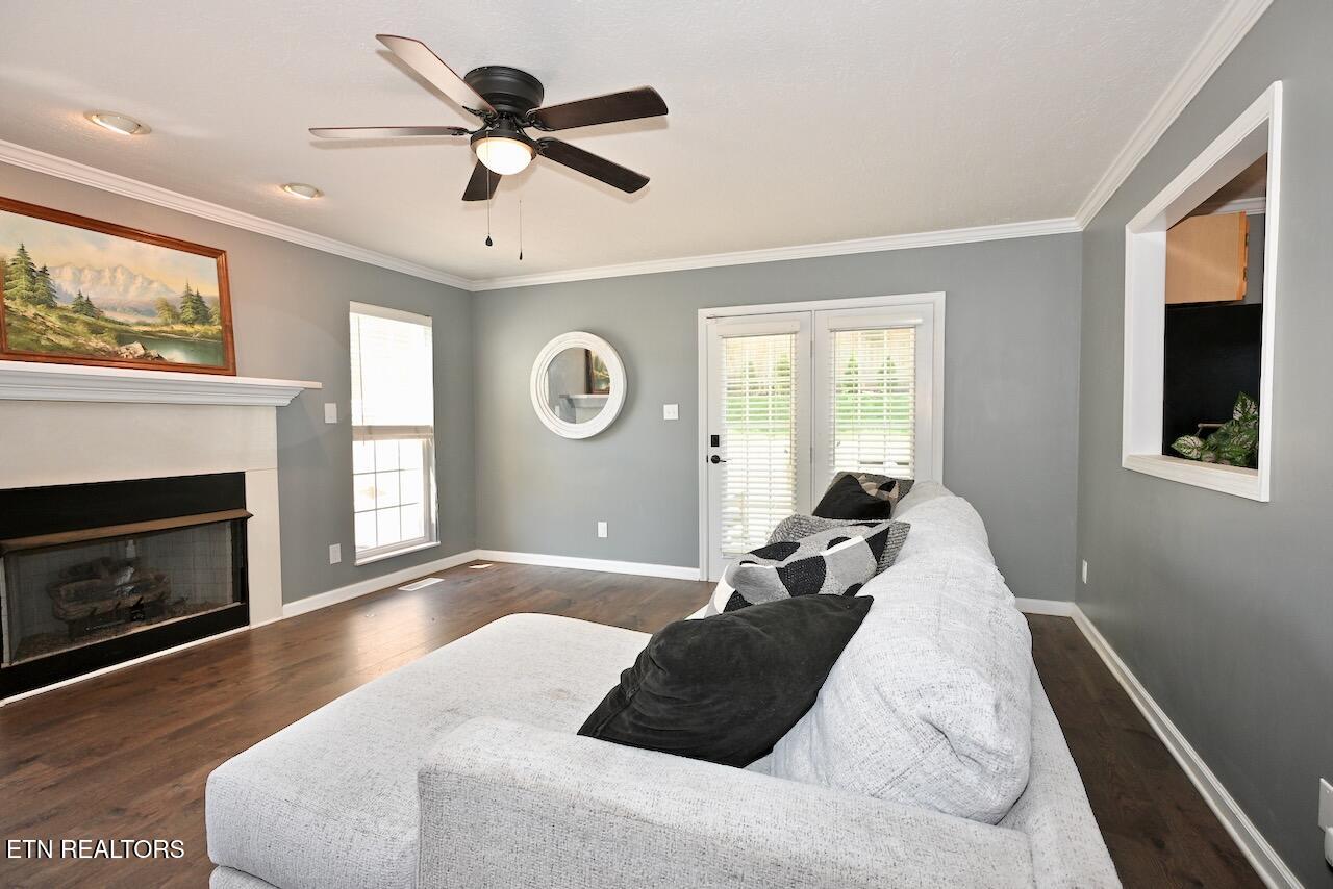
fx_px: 667
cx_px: 666
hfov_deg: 90.0
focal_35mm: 18
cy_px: 444
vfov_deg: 67.4
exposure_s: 1/60
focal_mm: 12
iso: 220
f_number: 4
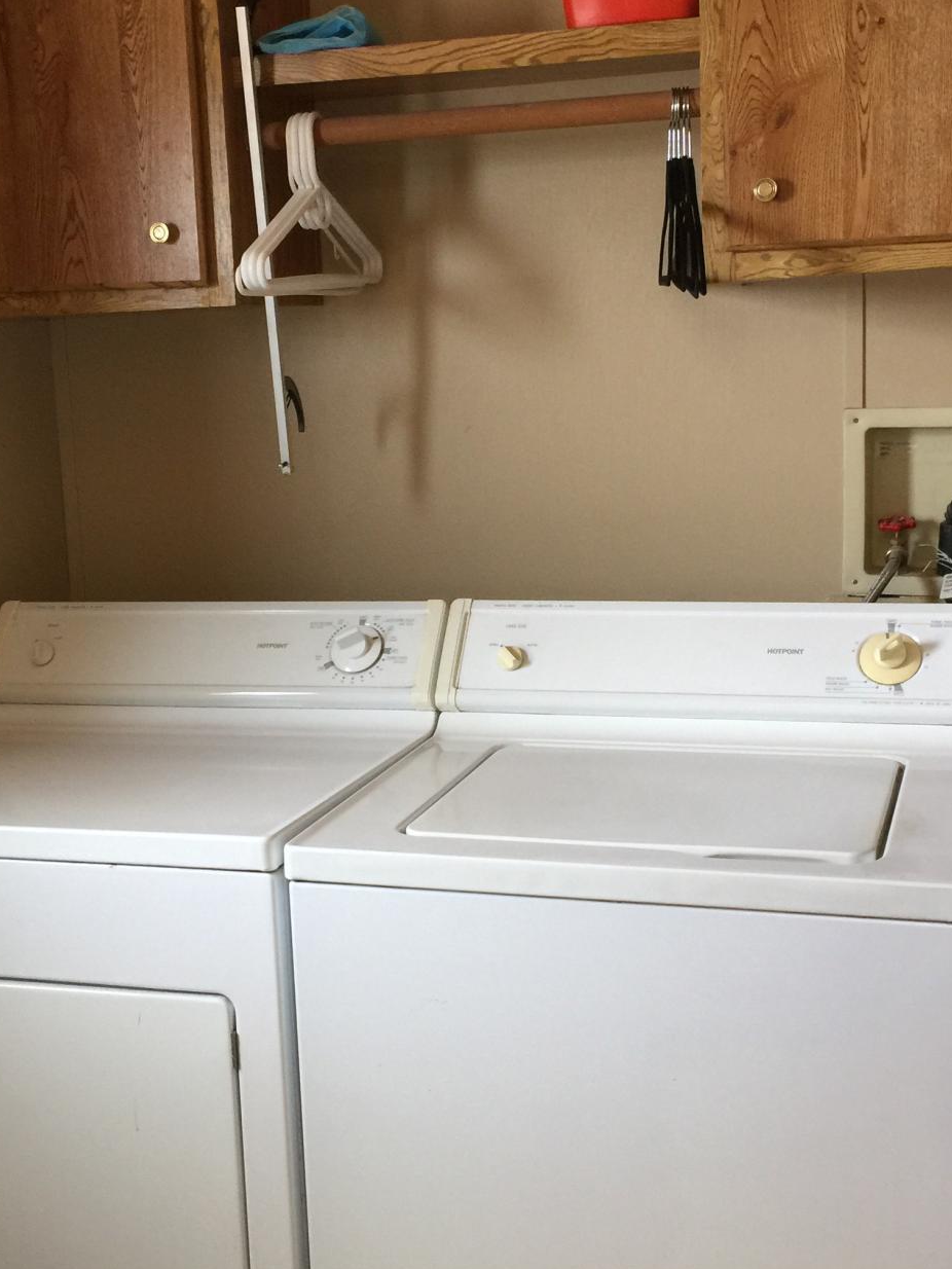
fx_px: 1723
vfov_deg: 40.4
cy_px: 630
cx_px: 429
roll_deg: +1.6
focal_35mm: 47
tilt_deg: -9.7
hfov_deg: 30.9
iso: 64
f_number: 2.2
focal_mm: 4.15
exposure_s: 1/15
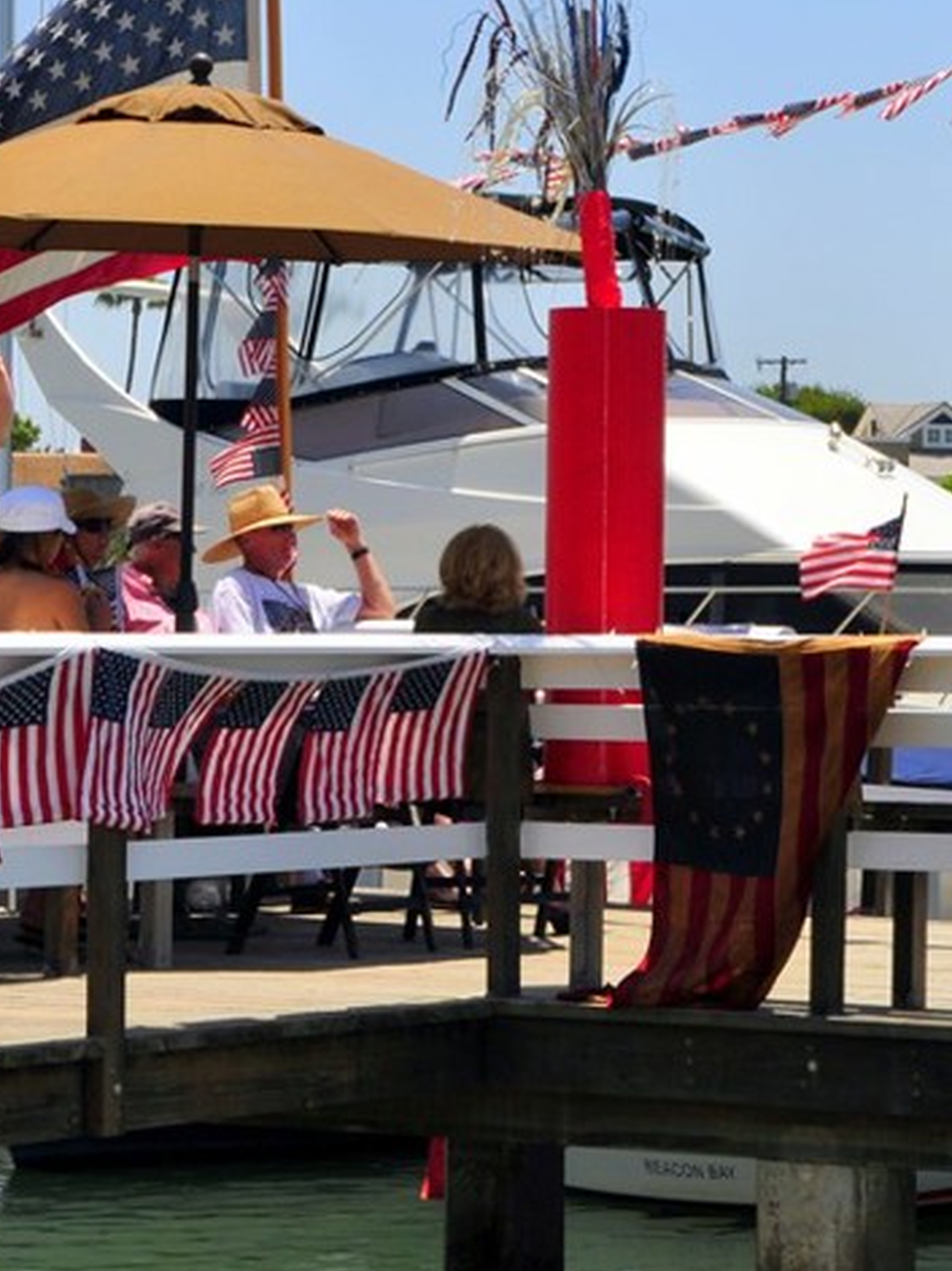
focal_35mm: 144
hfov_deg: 10.3
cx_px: 607
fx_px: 5283
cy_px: 391
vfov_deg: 13.7
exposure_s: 1/200
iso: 200
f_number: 18
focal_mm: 46
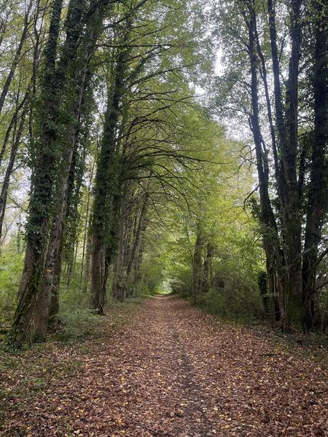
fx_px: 328
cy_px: 218
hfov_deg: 53.1
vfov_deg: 67.3
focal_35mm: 26
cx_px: 164
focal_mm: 5.1
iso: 64
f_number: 1.6
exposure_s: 1/121
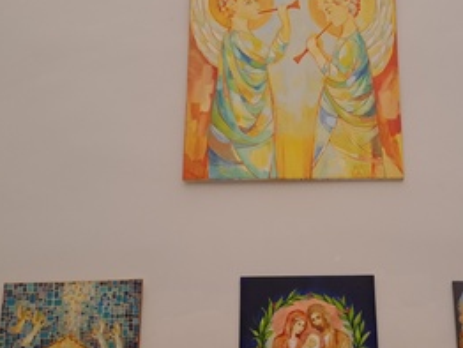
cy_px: 194
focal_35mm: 43
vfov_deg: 33.6
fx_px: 576
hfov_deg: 43.1
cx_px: 316
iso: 200
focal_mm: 4.65
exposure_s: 1/50
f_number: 1.8
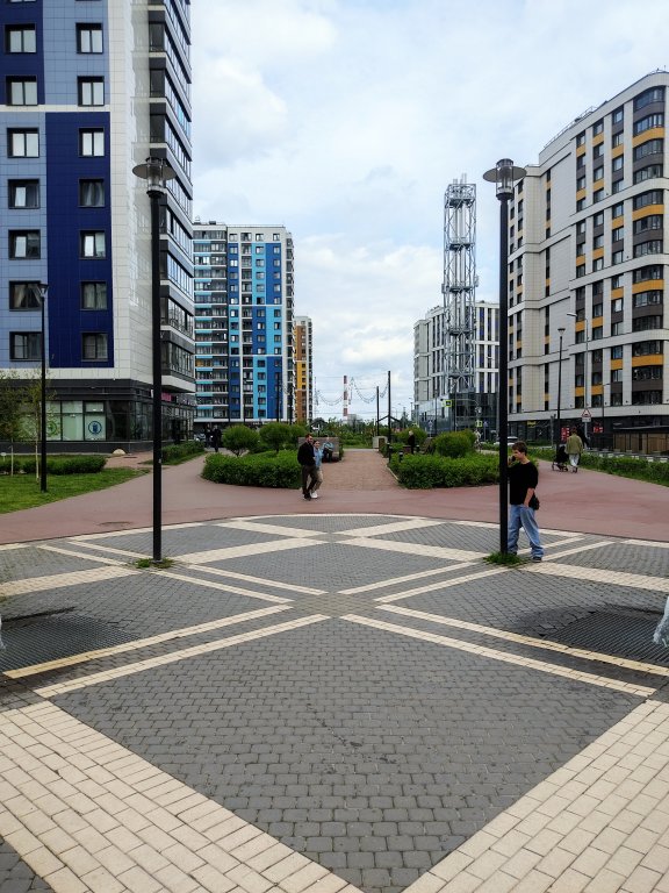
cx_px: 334
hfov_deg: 53.1
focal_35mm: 26
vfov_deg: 67.3
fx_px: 670
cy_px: 446
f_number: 1.79
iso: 100
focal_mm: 4.74
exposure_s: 1/703
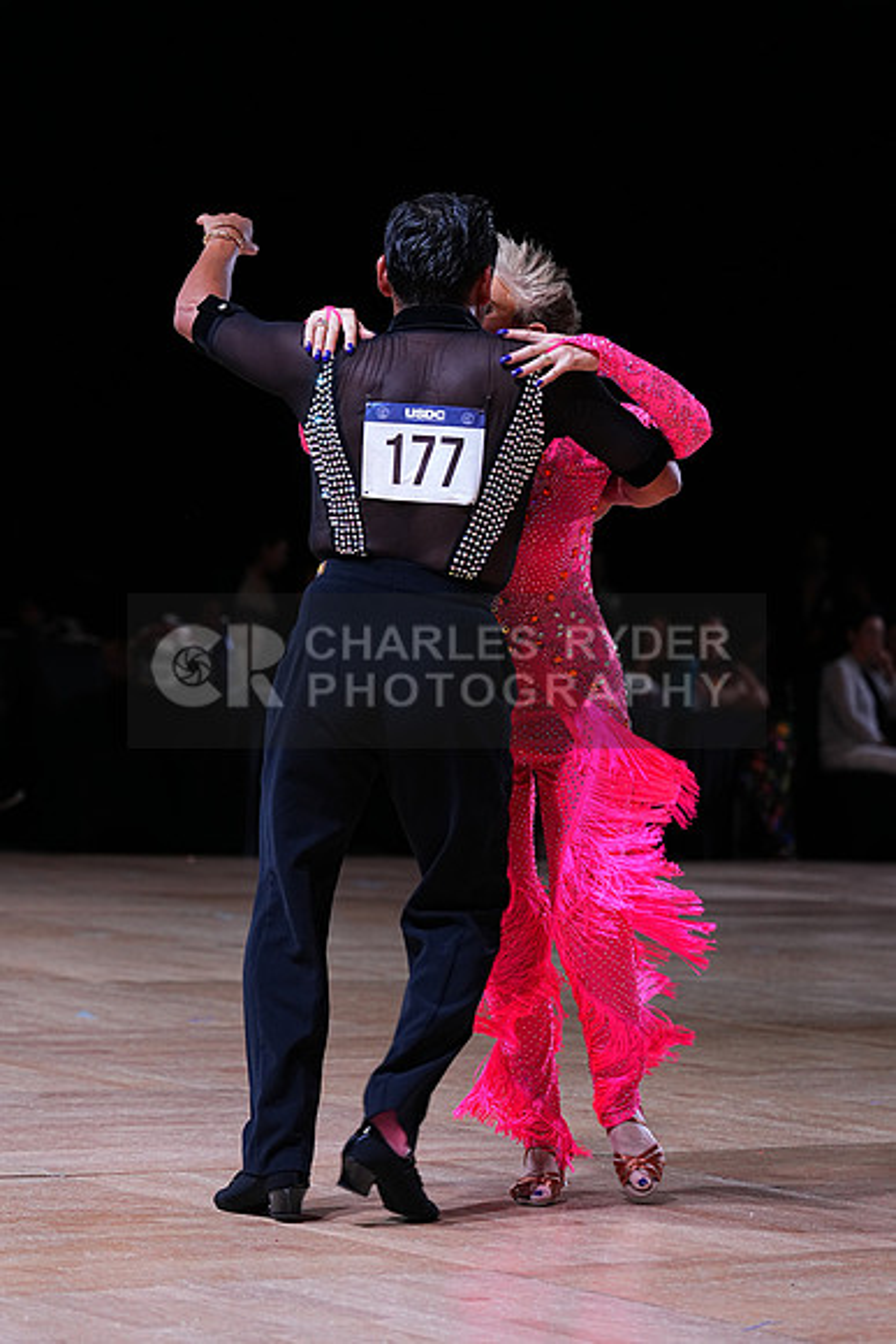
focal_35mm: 114
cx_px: 448
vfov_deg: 17.9
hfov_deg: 12.0
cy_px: 672
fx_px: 4253
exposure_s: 1/400
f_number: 4
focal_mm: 114
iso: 1000
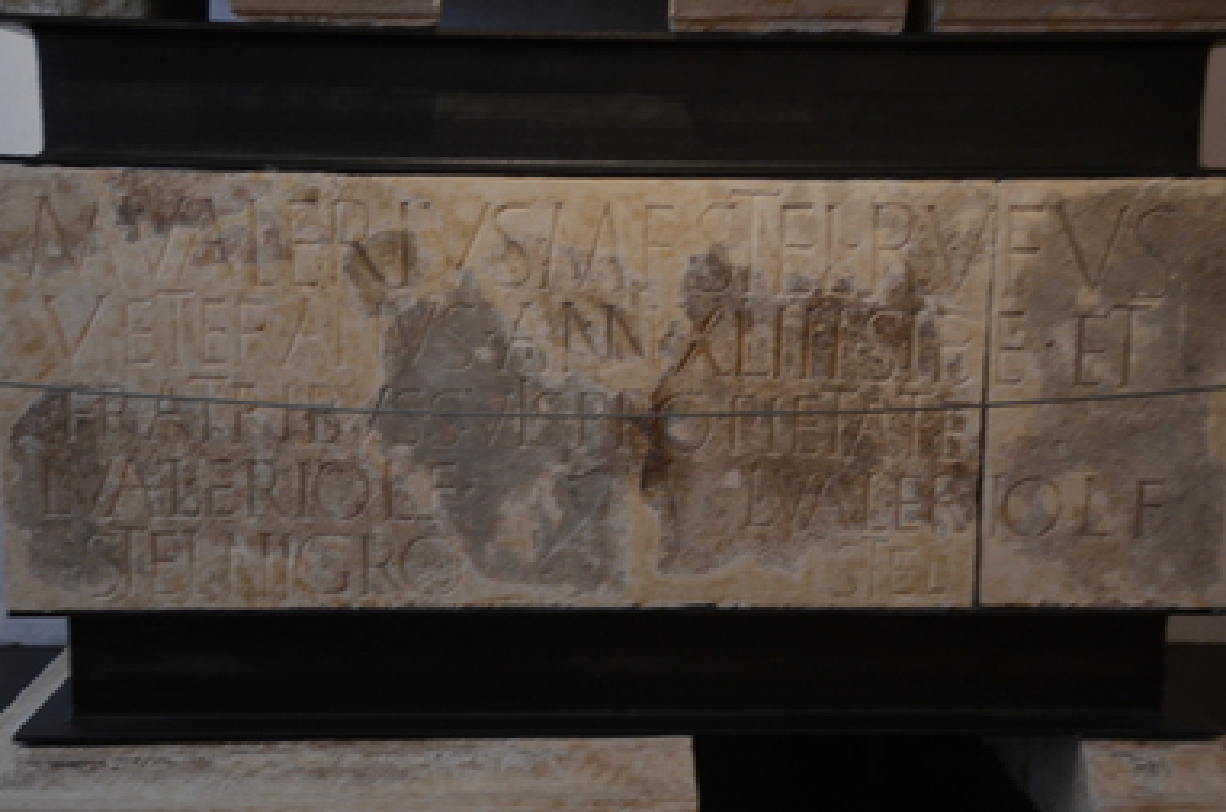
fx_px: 1821
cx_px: 629
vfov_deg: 25.1
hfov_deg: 37.2
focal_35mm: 54
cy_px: 448
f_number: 4
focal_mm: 31
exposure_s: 1/5
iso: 1250
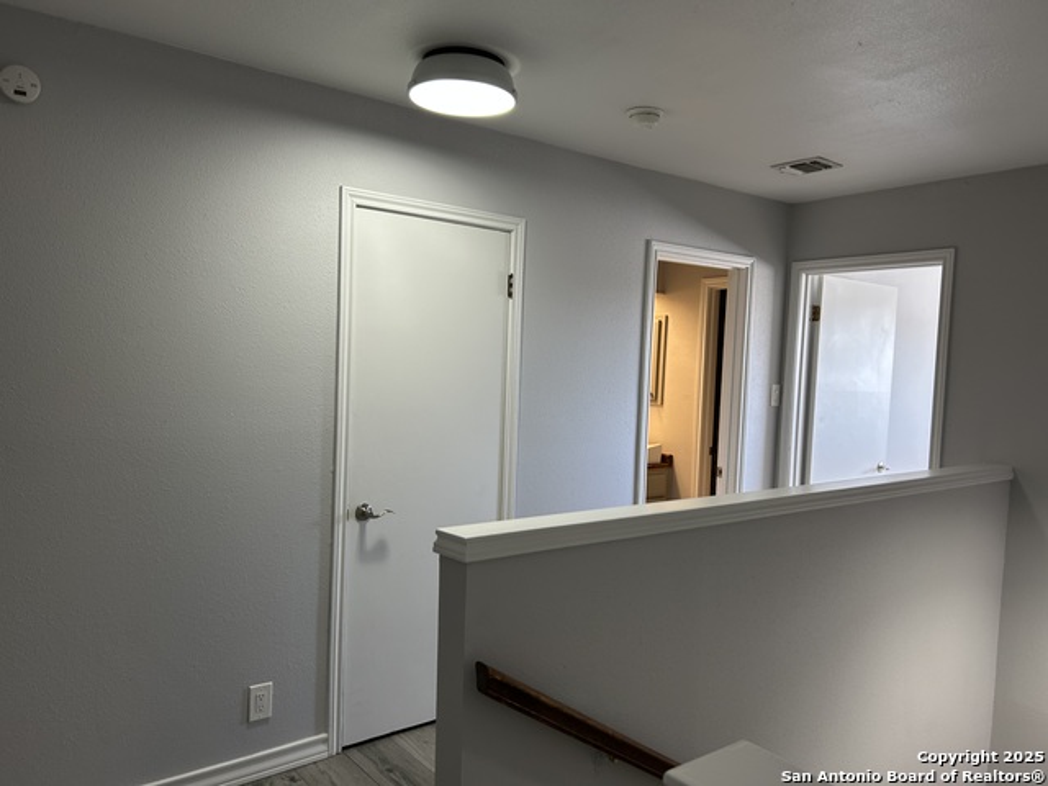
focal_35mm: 26
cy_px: 393
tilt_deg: -1.6
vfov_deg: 53.1
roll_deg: -1.4
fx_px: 787
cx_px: 524
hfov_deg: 67.3
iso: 64
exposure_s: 1/60
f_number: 1.5
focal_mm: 5.7
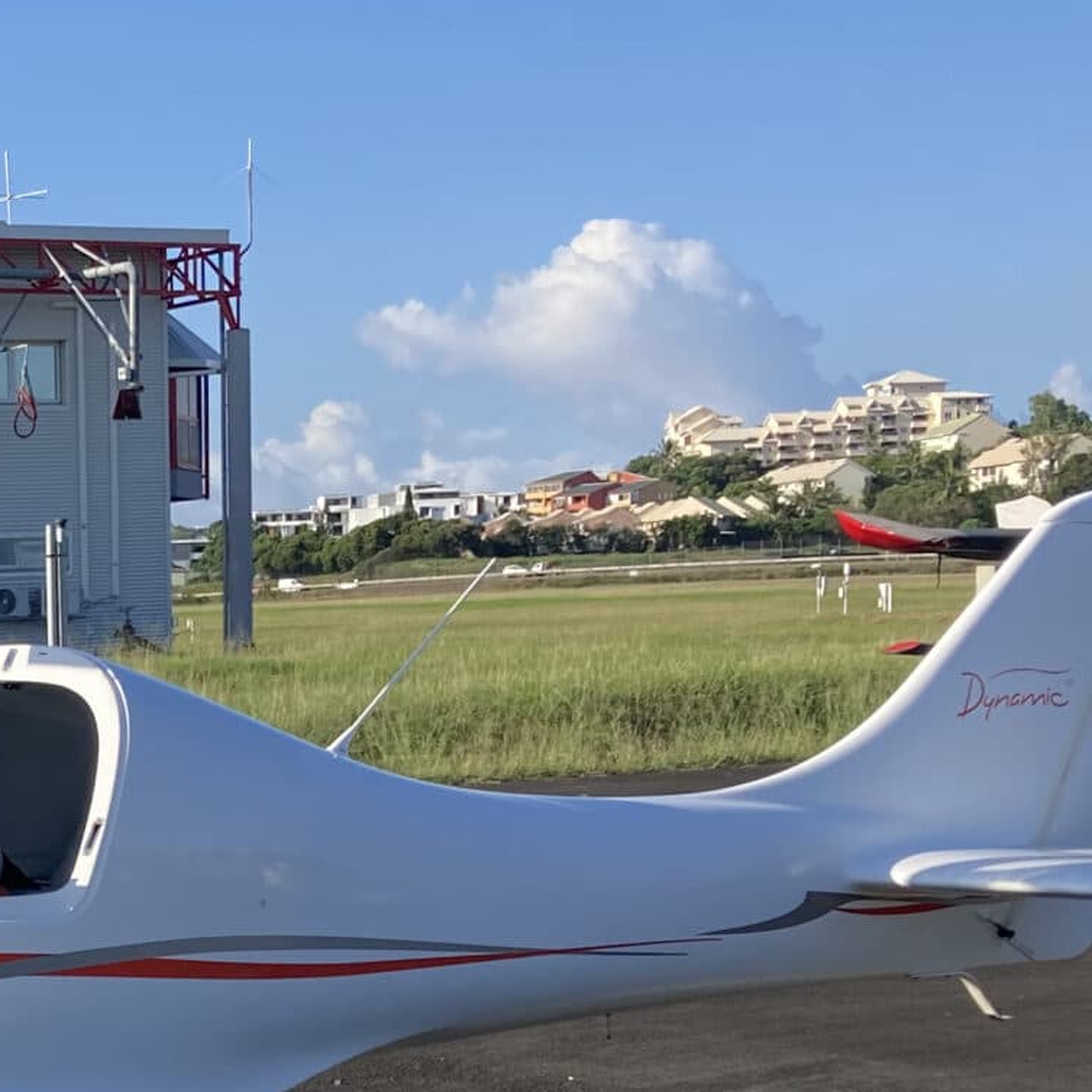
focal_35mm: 84
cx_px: -135
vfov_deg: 20.0
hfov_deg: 19.7
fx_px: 2998
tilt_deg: -11.8
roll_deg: +1.3
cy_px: 1099
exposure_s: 1/1621
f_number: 1.8
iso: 20
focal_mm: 3.99
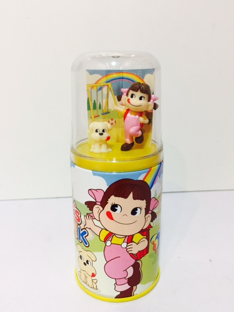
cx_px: 116
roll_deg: +0.0
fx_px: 270
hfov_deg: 46.8
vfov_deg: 60.0
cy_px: 154
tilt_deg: -14.4
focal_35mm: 30
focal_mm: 4.15
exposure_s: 1/33
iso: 64
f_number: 2.2
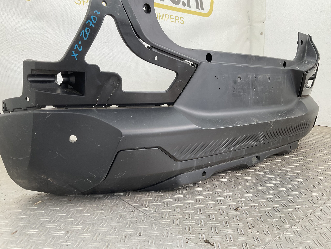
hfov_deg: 61.7
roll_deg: -2.8
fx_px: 277
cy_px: 124
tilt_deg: -8.8
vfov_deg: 48.2
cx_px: 166
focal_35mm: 29
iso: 32
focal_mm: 3
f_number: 1.8
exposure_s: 1/120
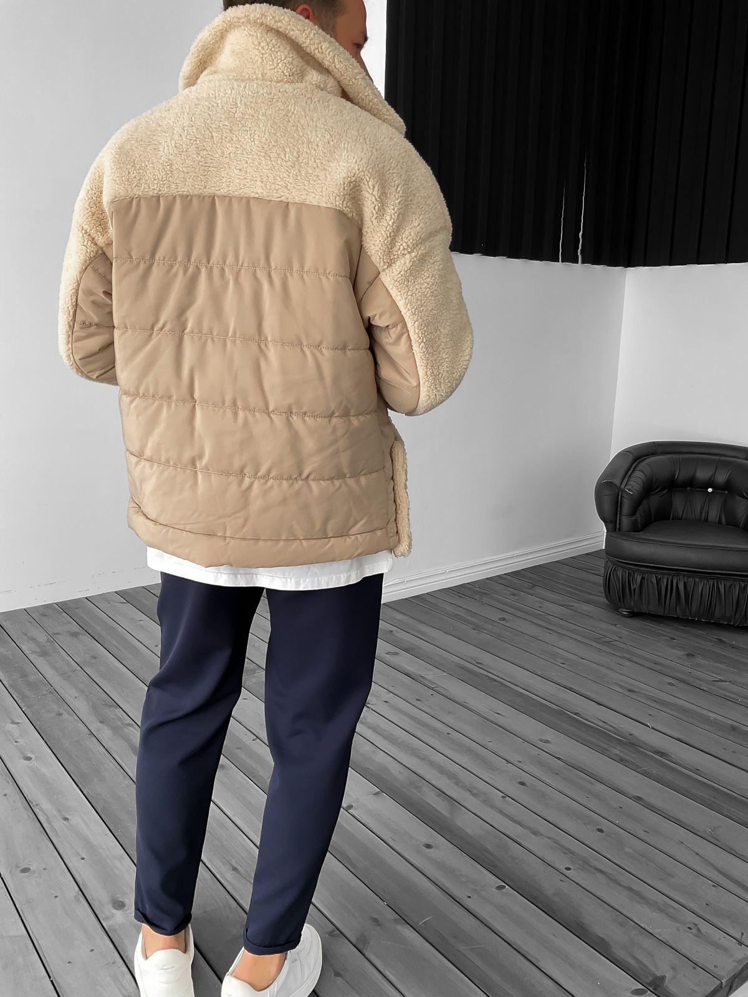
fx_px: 836
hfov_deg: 48.2
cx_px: 374
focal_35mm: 29
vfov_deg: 61.7
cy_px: 498
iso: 25
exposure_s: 1/120
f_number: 1.8
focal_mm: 3
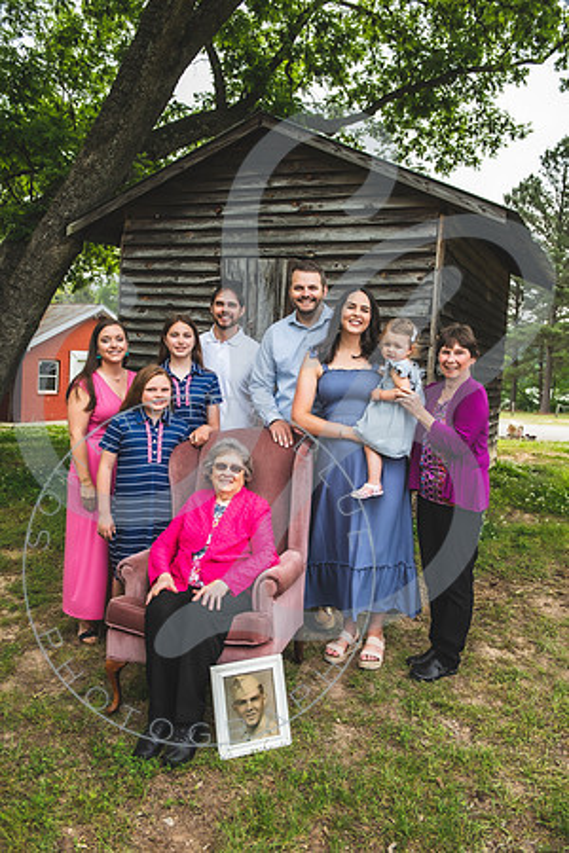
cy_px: 426
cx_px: 284
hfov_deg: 42.3
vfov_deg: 60.3
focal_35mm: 31
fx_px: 735
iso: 160
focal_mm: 31
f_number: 5.6
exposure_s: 1/200
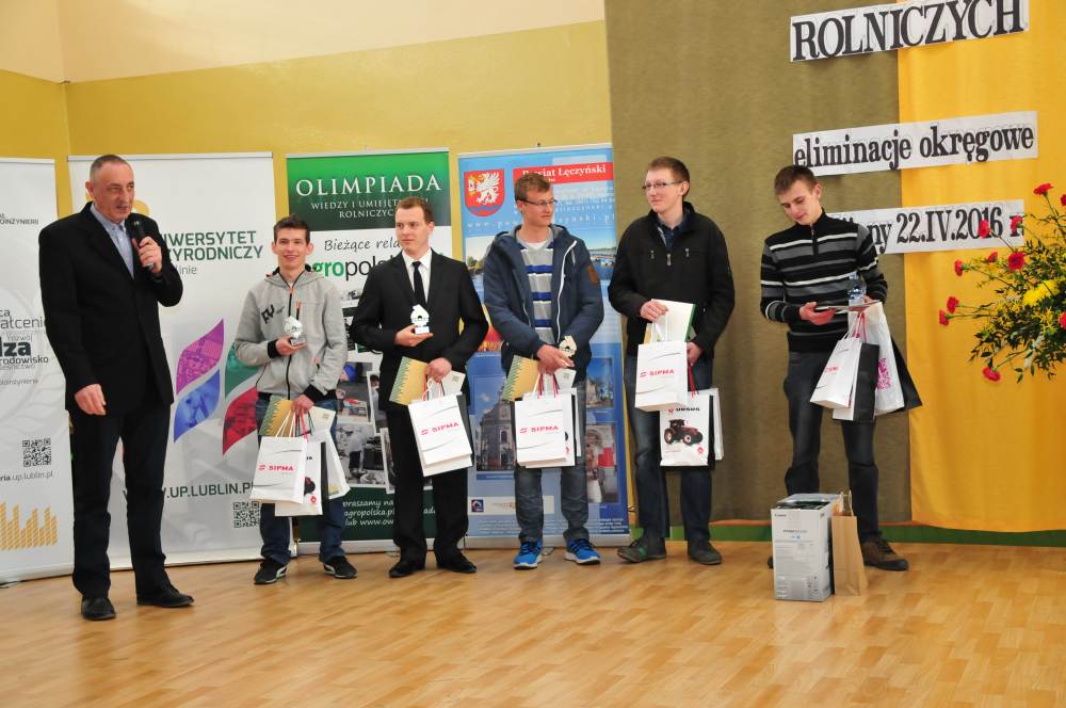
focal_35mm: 51
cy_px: 354
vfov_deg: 26.4
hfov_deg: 38.9
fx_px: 1508
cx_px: 533
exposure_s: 1/100
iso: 800
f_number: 4.2
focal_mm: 34
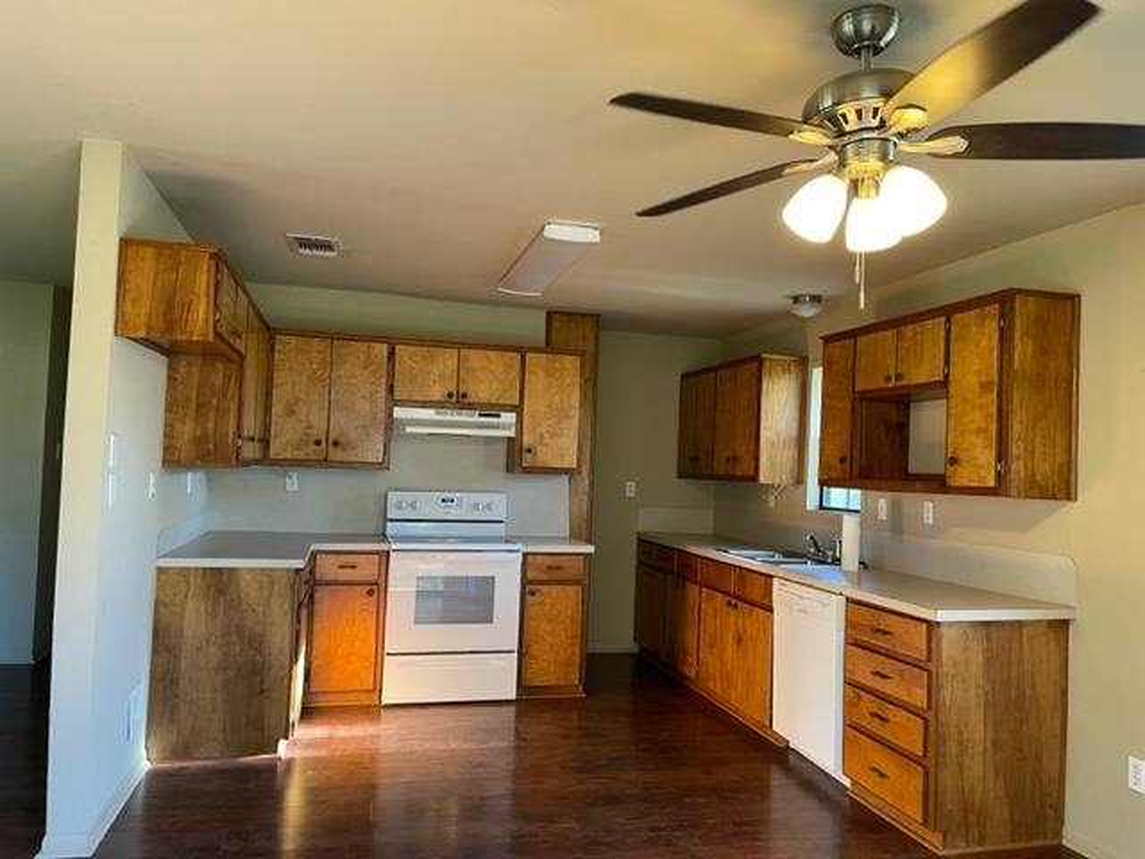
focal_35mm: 26
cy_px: 430
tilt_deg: +2.2
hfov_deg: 67.3
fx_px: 860
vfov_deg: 53.1
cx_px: 572
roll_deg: -2.4
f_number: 1.6
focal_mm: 5.1
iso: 125
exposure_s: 1/62
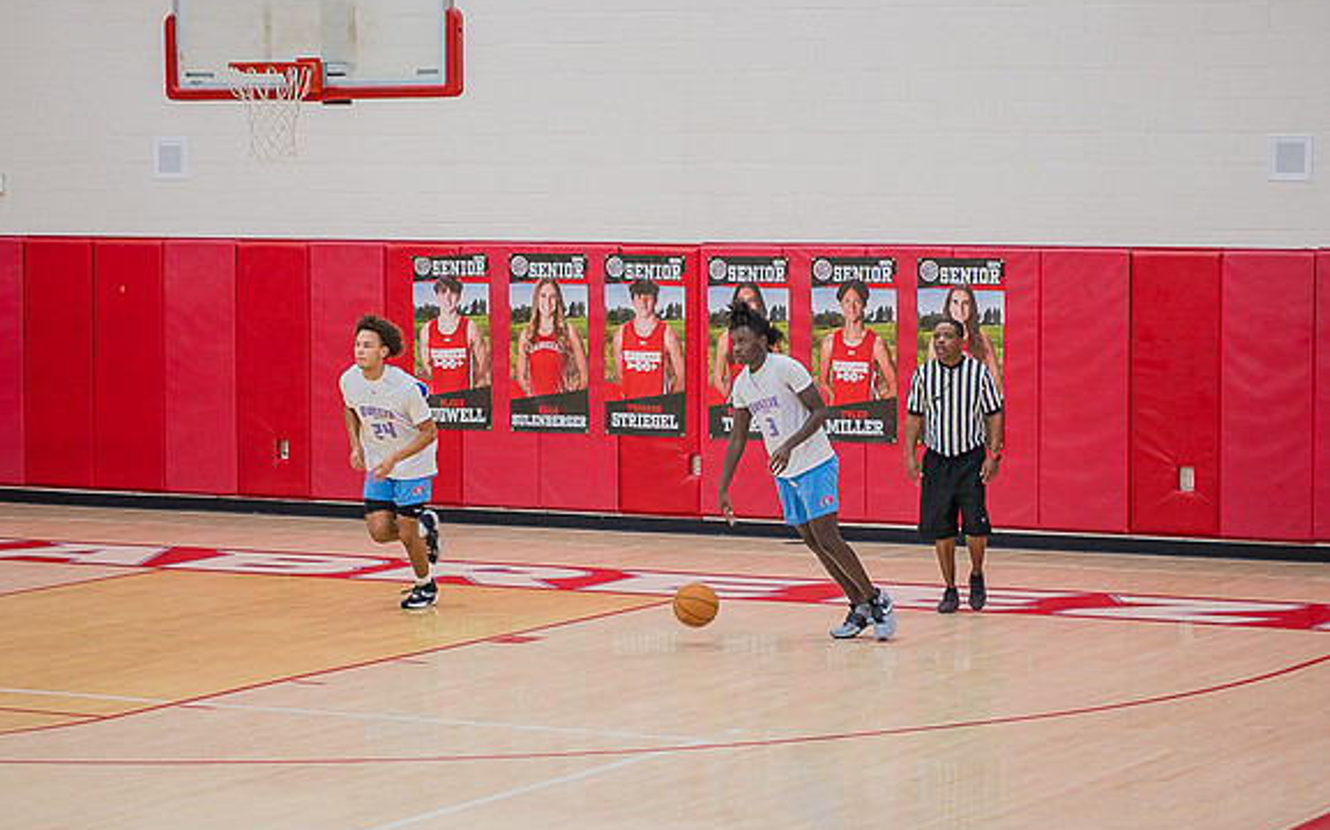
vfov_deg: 11.2
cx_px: 664
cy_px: 397
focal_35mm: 117
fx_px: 4239
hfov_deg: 17.8
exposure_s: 1/250
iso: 1000
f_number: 4.8
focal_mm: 102
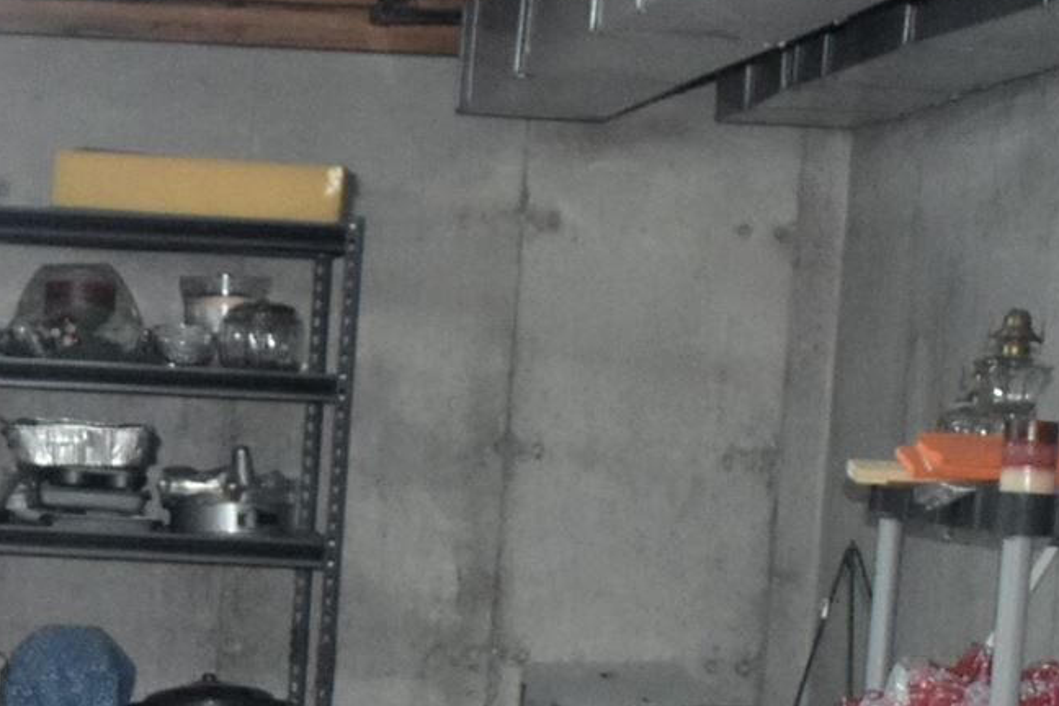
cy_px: 944
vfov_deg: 10.5
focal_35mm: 128
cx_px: -44
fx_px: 3765
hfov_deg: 15.7
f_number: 3.5
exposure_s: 1/60
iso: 1600
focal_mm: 18
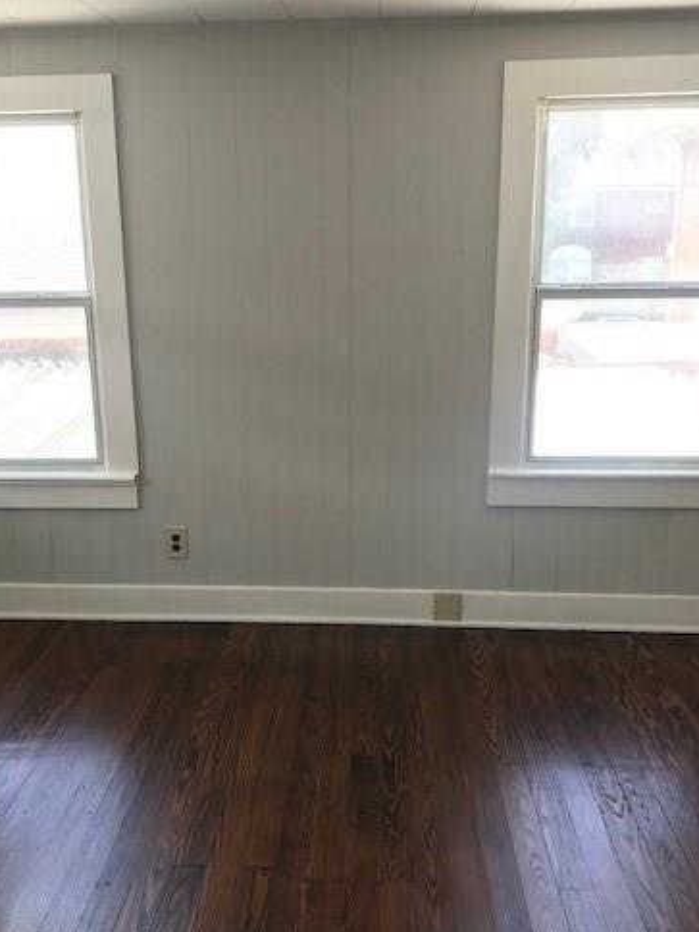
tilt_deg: -14.8
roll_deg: +1.2
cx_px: 298
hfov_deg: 38.6
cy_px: 508
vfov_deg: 50.1
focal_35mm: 37
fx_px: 996
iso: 20
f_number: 1.8
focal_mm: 3.99
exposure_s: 1/120
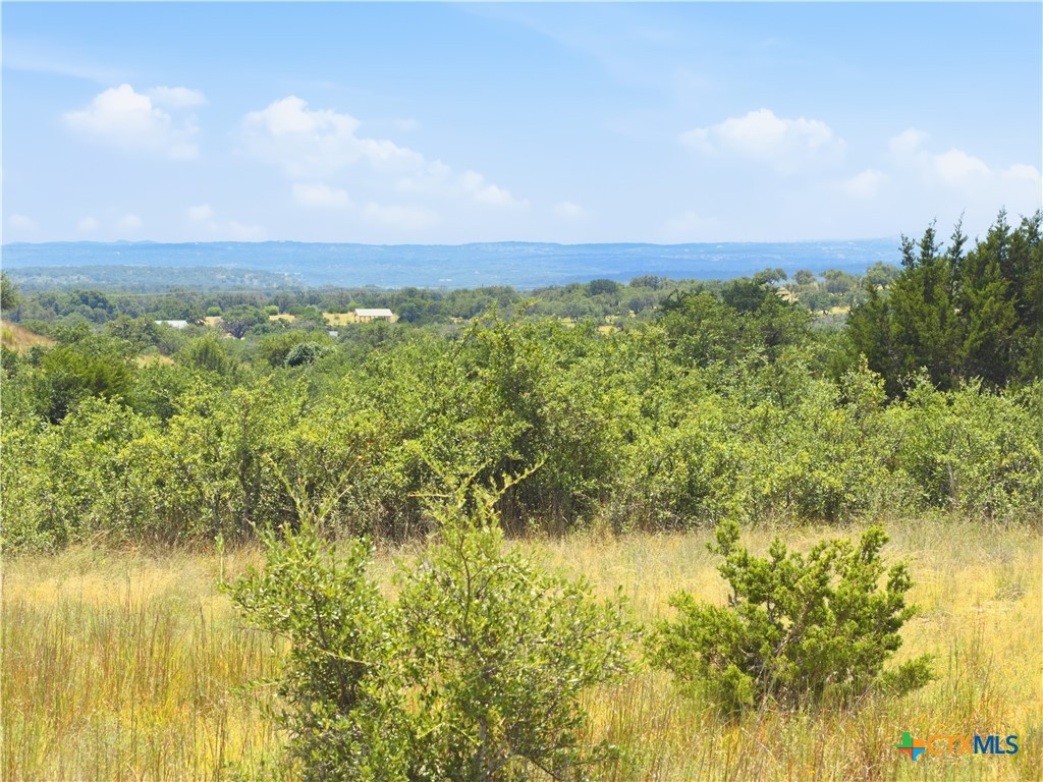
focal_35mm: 100
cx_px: 522
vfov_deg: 14.8
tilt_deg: -2.5
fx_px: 3013
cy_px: 391
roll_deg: +0.3
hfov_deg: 19.6
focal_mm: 16.9
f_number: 2.8
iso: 25
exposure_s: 1/638
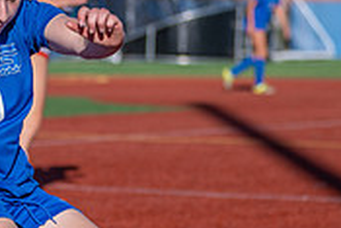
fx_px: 3053
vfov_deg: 4.3
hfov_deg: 6.4
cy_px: 99
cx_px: -18
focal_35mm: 322
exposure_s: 1/3200
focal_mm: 70
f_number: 2.8
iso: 160
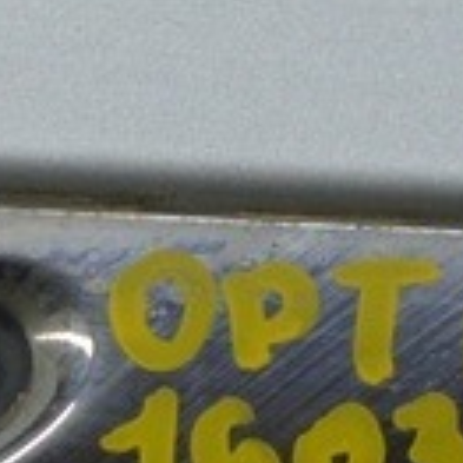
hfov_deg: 3.1
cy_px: 458
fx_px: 8267
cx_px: -1011
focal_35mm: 546
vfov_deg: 3.2
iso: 400
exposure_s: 1/100
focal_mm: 55
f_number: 5.6
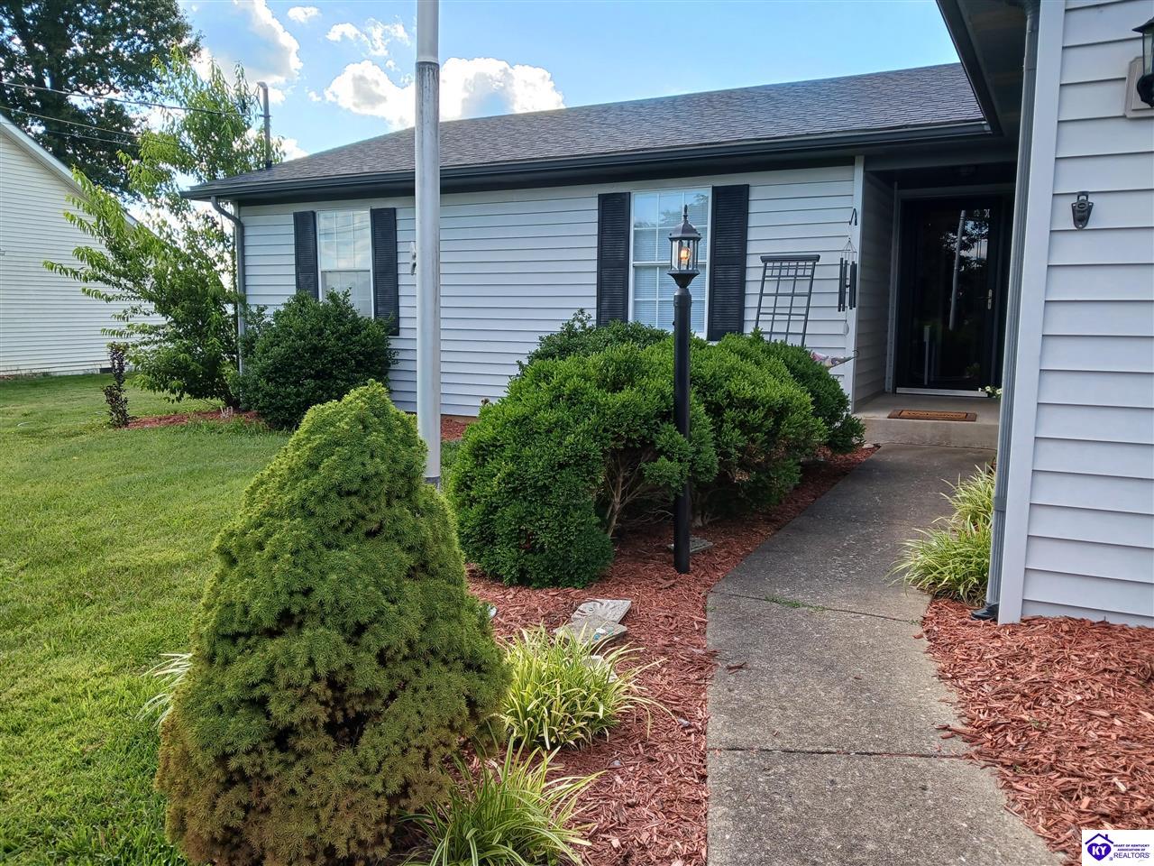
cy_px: 433
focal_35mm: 27
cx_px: 577
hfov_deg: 65.3
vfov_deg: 51.4
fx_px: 900
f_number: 1.8
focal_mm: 4
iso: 25
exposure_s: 1/120
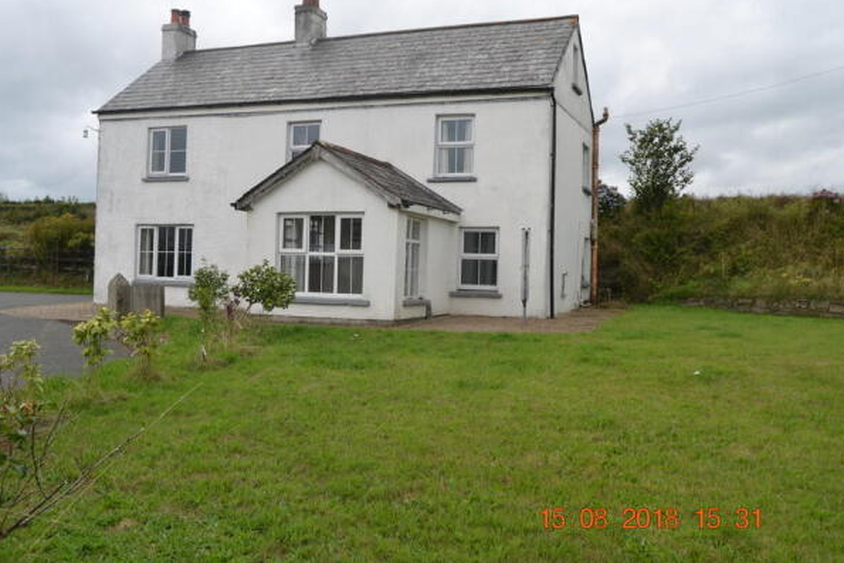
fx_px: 774
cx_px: 387
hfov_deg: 57.1
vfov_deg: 40.0
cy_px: 256
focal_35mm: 33
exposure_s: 1/250
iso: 110
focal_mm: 20
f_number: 5.6
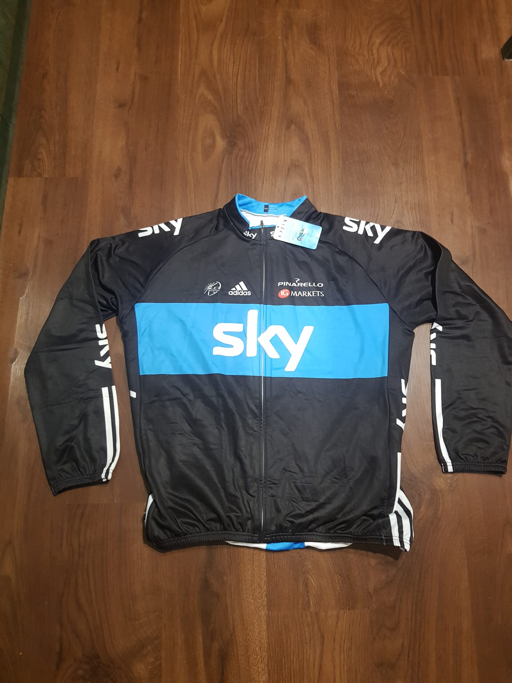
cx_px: 256
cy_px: 342
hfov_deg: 53.1
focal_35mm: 26
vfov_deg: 67.3
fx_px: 513
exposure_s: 1/10
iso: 320
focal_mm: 4.2
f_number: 1.7
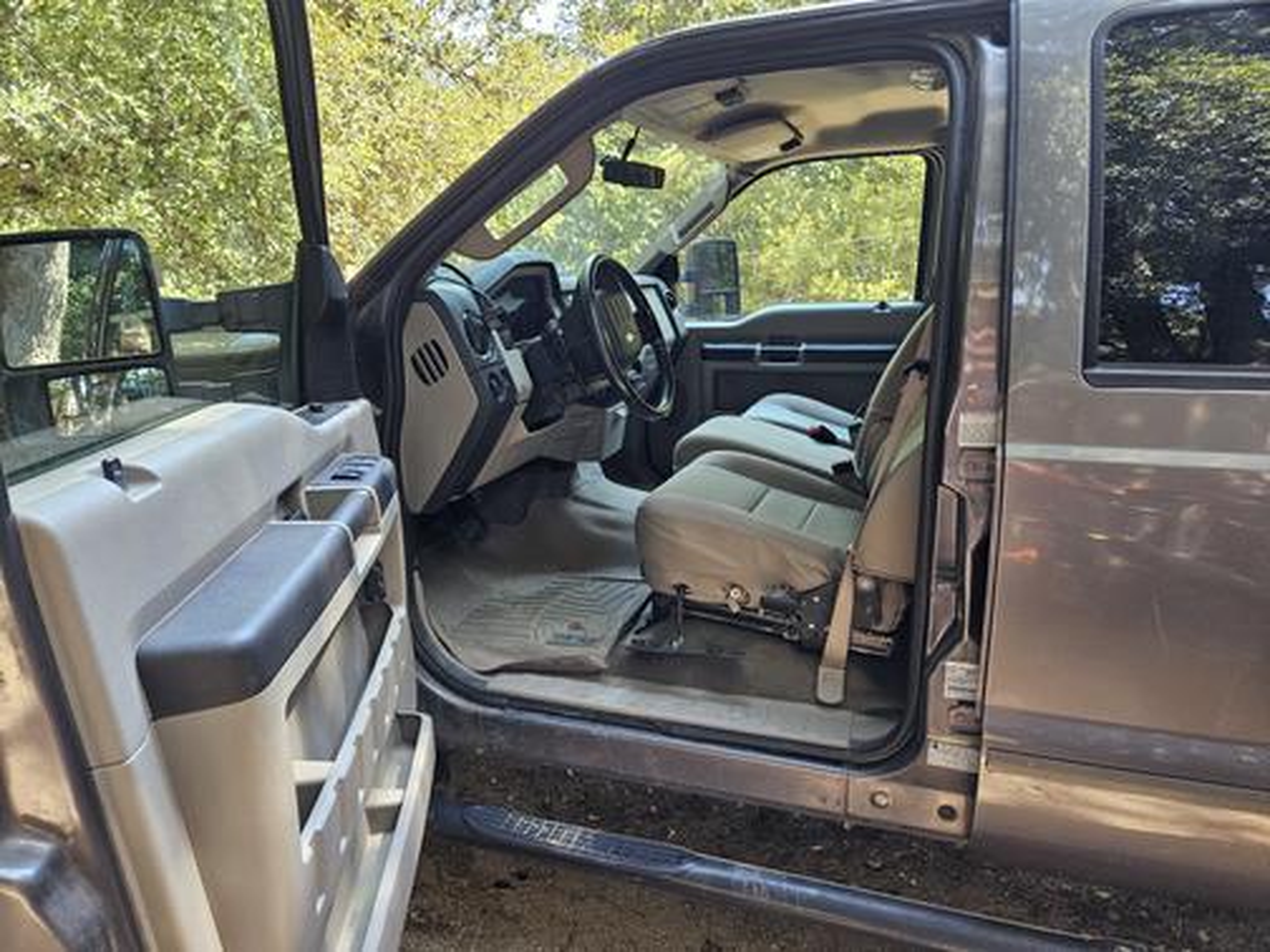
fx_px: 844
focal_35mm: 23
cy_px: 476
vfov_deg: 58.9
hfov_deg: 73.9
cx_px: 635
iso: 125
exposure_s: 1/120
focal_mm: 5.4
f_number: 1.8
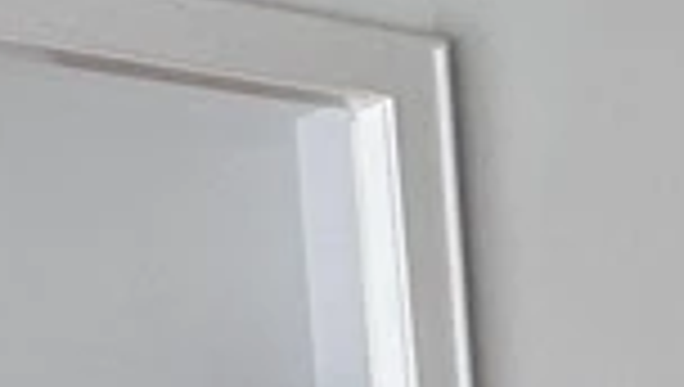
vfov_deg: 8.5
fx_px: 2198
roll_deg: +0.2
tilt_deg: -13.3
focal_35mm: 121
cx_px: 1163
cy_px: 1154
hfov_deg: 15.6
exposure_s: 1/99
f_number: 2.2
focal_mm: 2.22
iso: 100
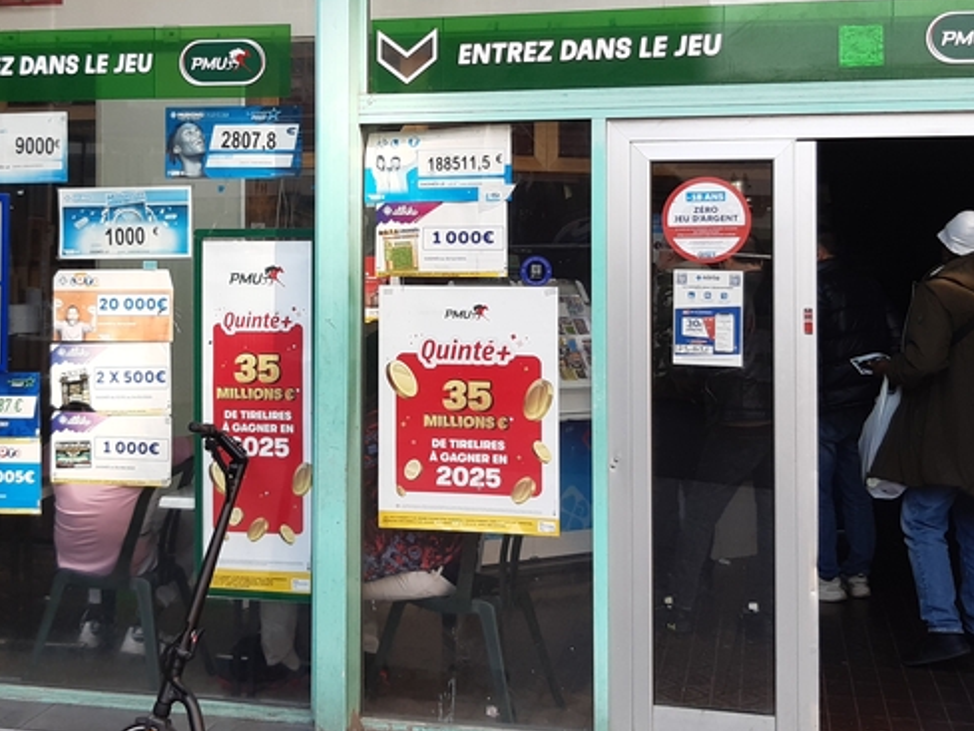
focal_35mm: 51
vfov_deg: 28.3
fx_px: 1435
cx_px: 396
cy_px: 221
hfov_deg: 37.4
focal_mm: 3.92
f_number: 1.7
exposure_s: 1/474
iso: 40
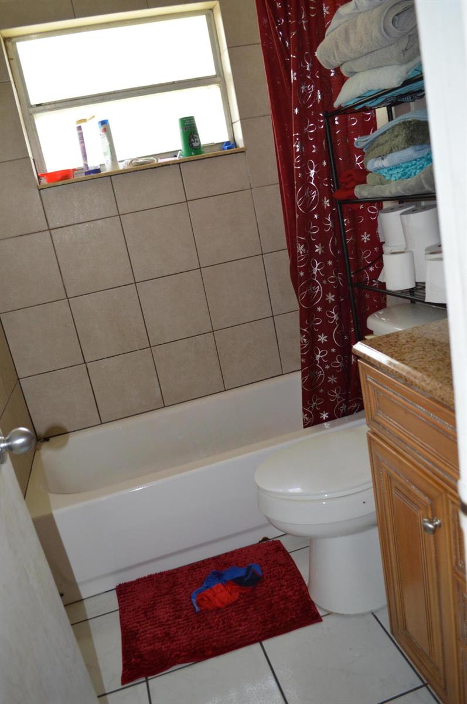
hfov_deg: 47.8
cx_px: 234
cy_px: 352
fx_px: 527
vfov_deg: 67.4
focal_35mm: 27
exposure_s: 1/60
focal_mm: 18
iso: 560
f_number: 3.5
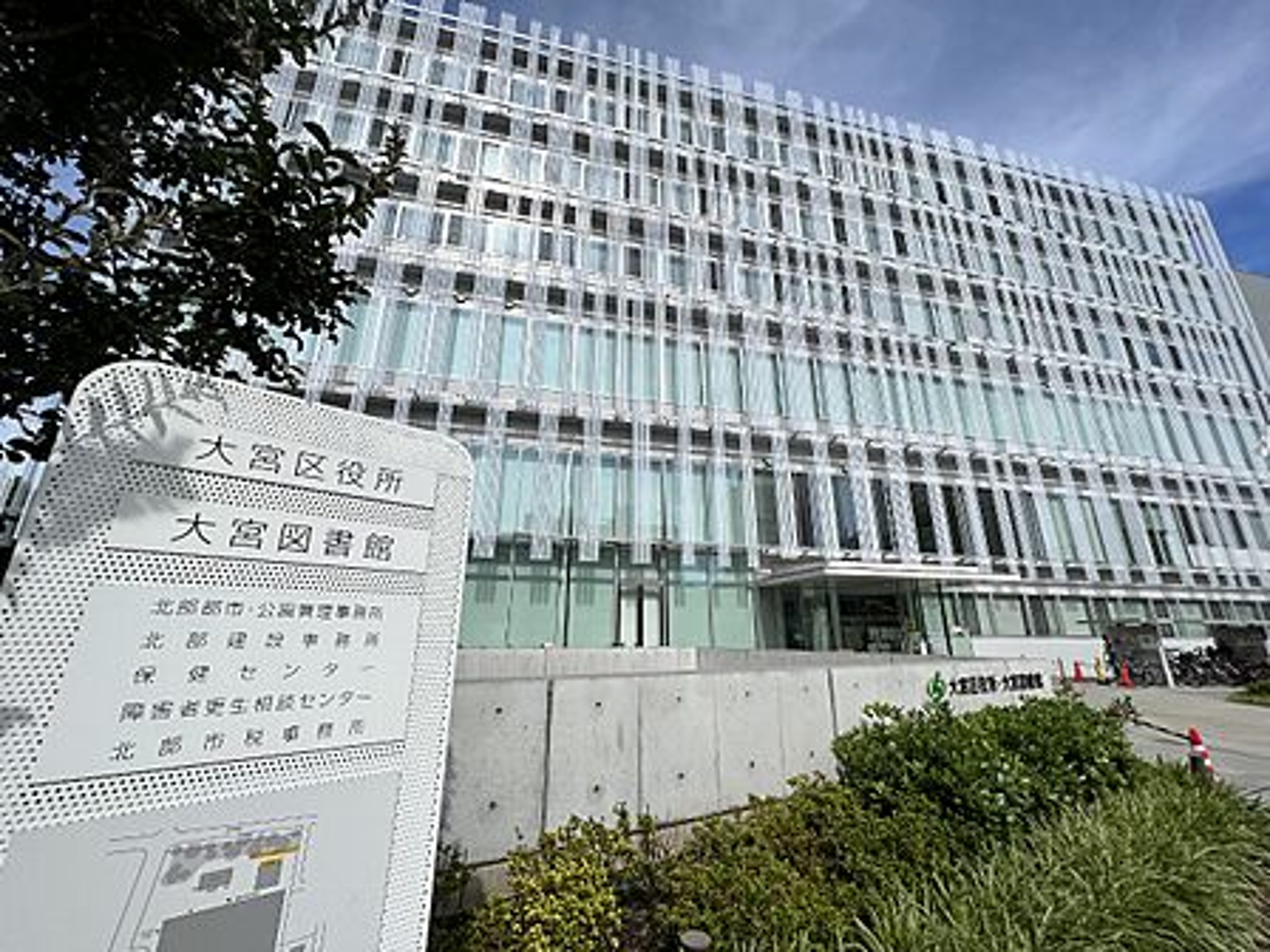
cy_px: 476
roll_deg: -0.2
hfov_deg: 106.2
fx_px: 477
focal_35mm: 13
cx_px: 635
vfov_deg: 89.9
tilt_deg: +18.1
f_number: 1.8
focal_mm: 1.57
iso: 32
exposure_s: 1/3125
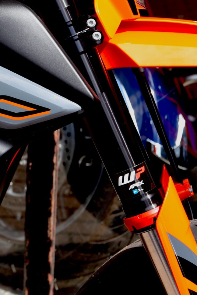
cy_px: 131
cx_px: -51
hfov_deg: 7.4
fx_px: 1517
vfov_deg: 11.1
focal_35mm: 185
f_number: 5.6
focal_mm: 70
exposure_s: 1/125
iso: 100
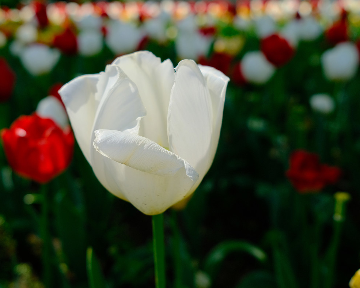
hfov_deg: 45.6
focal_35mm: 40
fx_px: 426
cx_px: 151
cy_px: 143
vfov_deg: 37.3
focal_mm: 23
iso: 640
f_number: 4
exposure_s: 1/1700
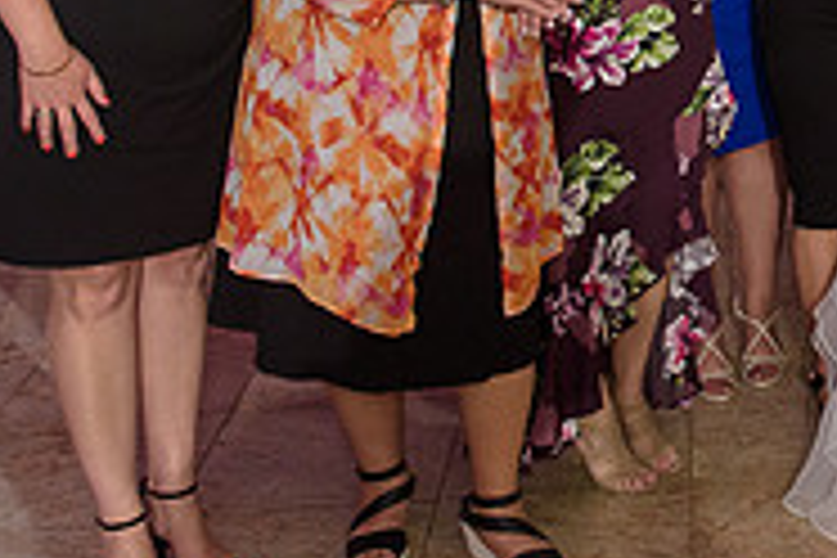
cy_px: -88
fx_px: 1744
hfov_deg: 24.1
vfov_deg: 17.4
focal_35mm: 75
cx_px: 1044
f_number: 3.2
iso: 1600
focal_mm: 24
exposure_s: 1/125
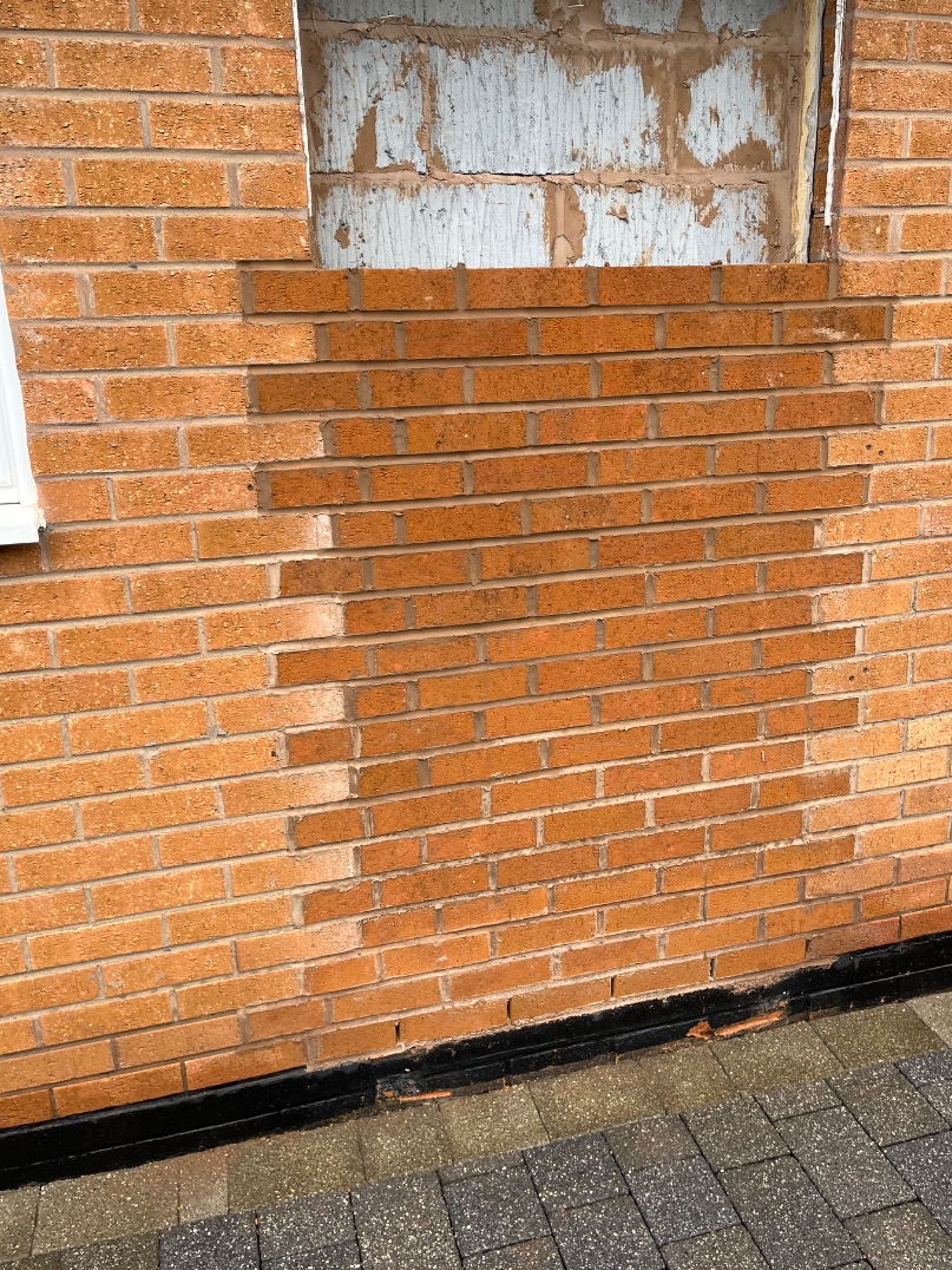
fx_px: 1063
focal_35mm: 29
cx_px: 520
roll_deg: +3.2
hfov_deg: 48.2
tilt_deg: -16.4
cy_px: 589
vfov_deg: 61.6
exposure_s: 1/207
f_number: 1.6
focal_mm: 5.1
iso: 40
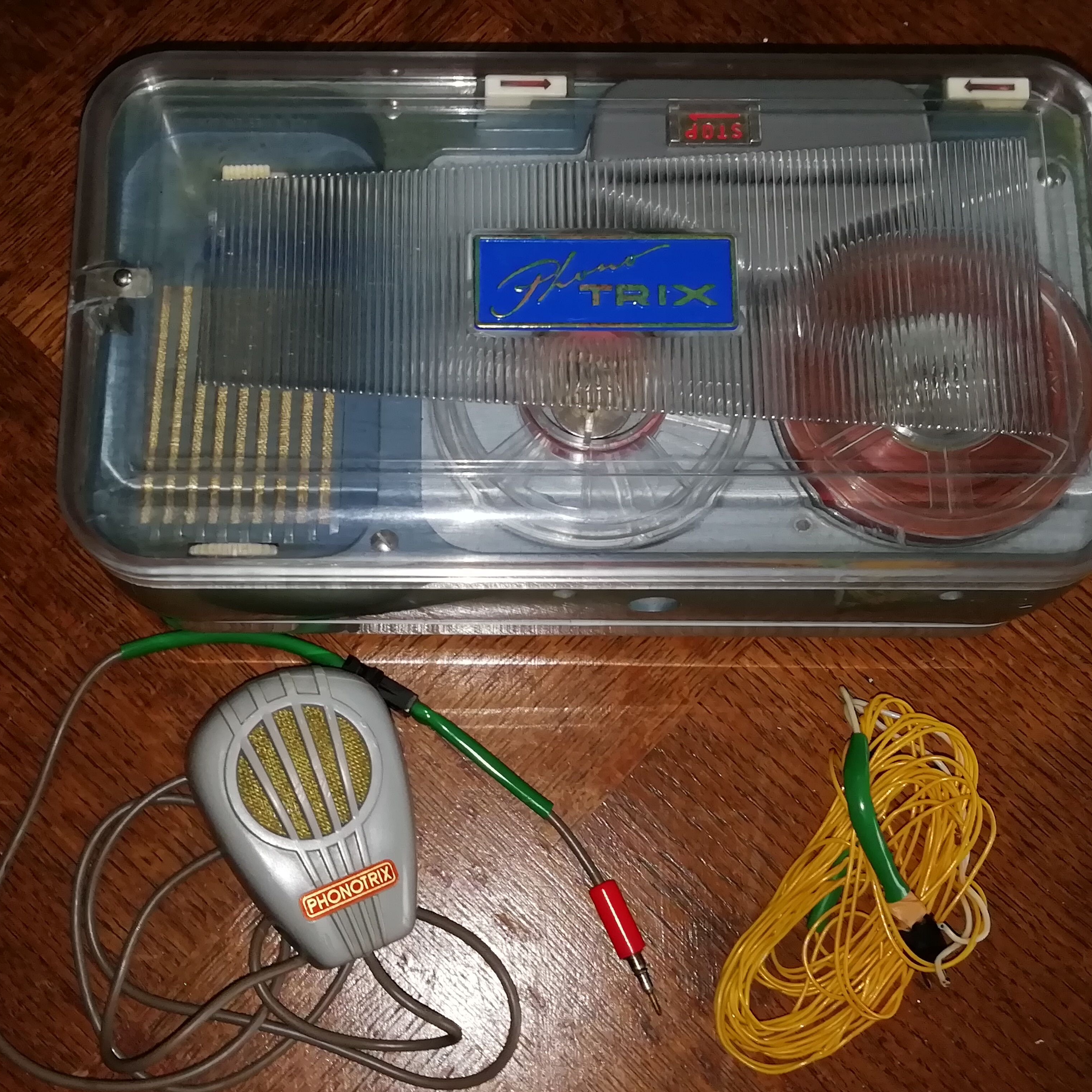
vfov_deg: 40.0
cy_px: 556
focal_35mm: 42
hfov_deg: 40.0
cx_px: 498
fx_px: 1499
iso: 100
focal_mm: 3.21
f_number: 2.2
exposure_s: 1/33.3
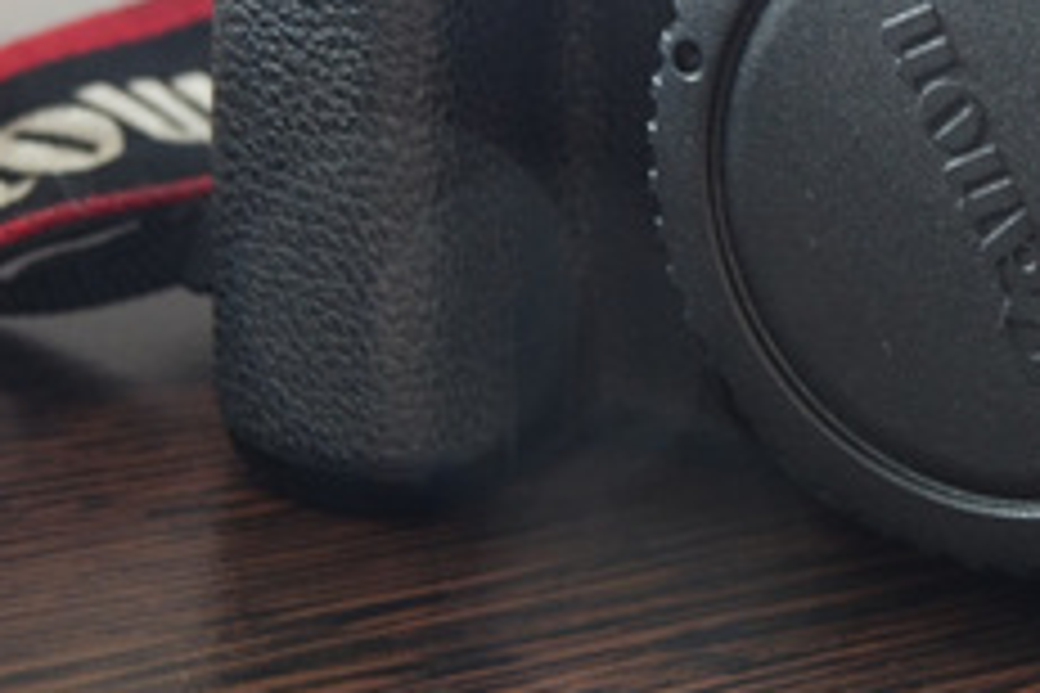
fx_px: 4044
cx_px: 1117
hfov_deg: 14.3
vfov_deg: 9.7
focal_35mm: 140
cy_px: 18
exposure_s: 1/20
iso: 800
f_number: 3.2
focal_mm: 19.68
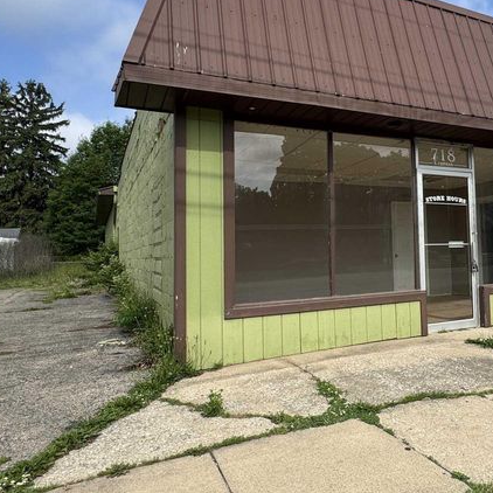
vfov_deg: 53.9
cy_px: 214
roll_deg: +2.5
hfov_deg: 51.3
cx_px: 380
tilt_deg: +4.3
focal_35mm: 30
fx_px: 483
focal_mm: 2.22
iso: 50
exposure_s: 1/1370
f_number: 2.2
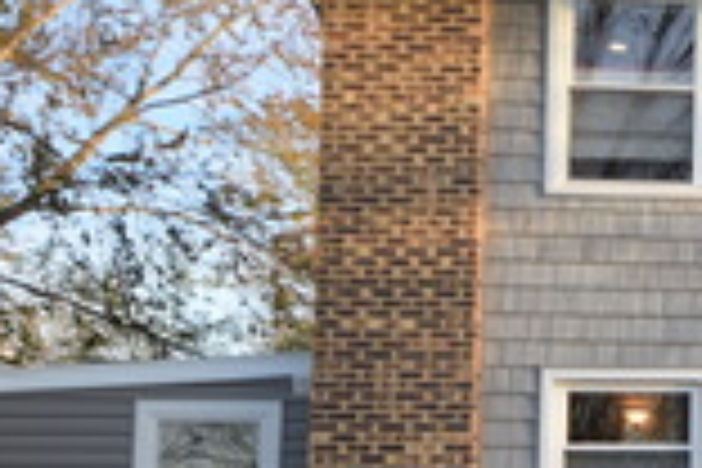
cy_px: 394
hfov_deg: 19.7
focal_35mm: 86
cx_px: 1130
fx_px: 1677
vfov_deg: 15.7
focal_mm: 14
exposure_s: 1/60
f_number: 4.8
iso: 100
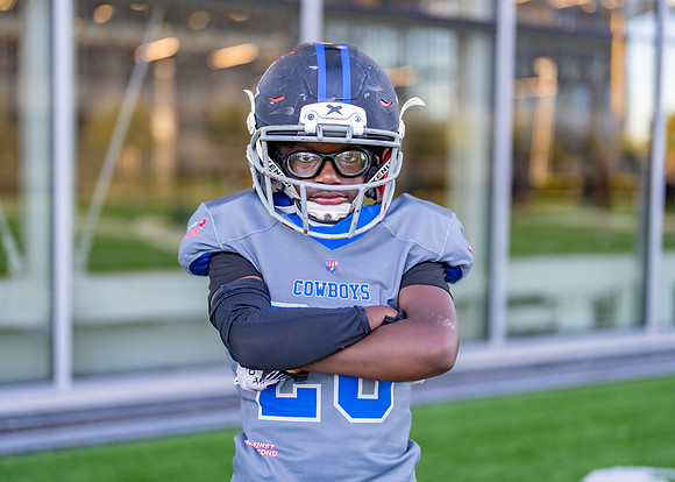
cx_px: 338
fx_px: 1031
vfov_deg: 26.3
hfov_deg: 36.3
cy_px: 241
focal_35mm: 54
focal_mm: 50
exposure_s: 1/400
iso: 100
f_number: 1.2
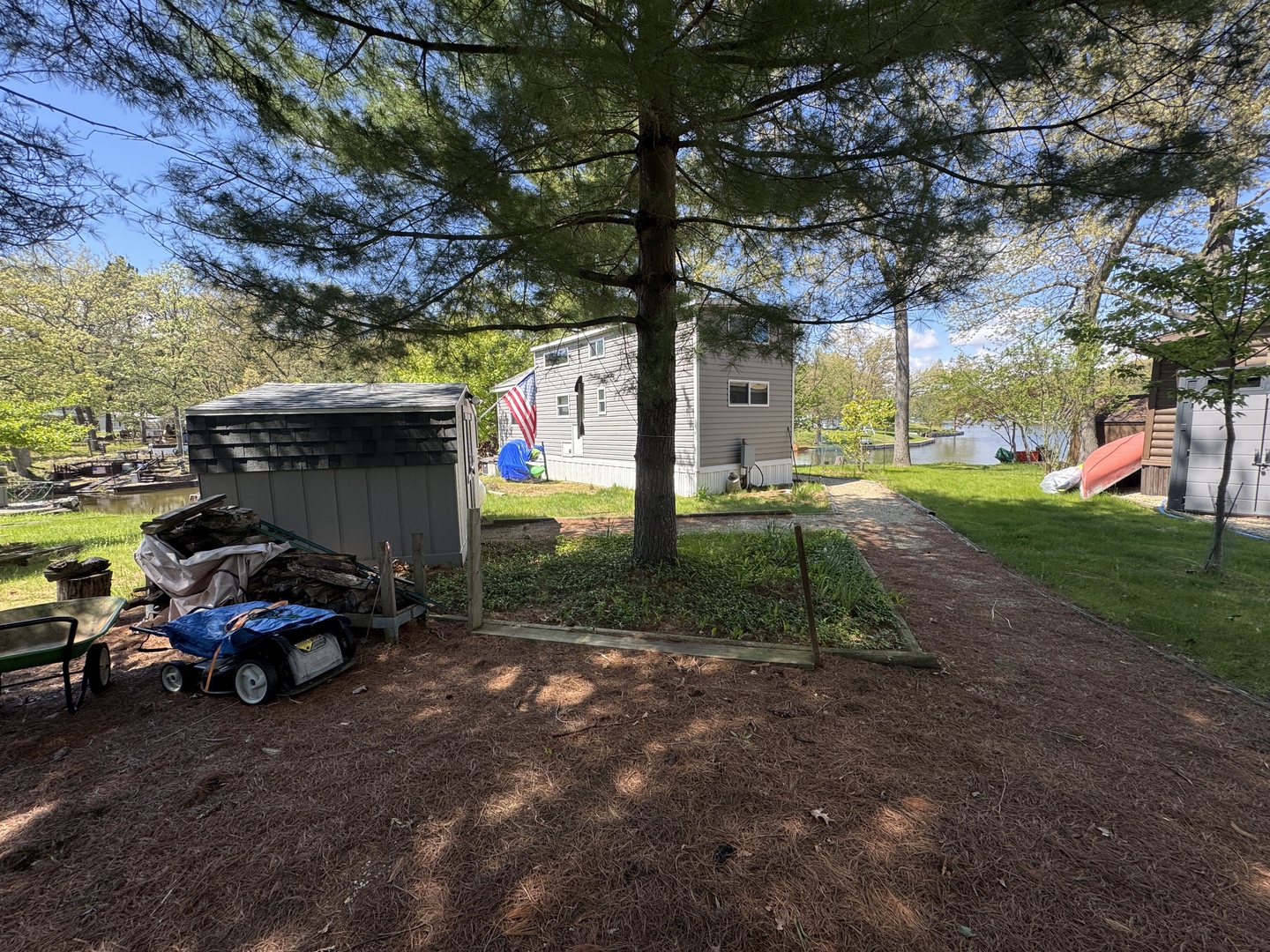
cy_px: 476
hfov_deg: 102.1
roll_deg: +0.8
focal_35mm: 14
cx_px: 635
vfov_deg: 85.7
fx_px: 514
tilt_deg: -6.6
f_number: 2.2
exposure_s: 1/495
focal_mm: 2.22
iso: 40
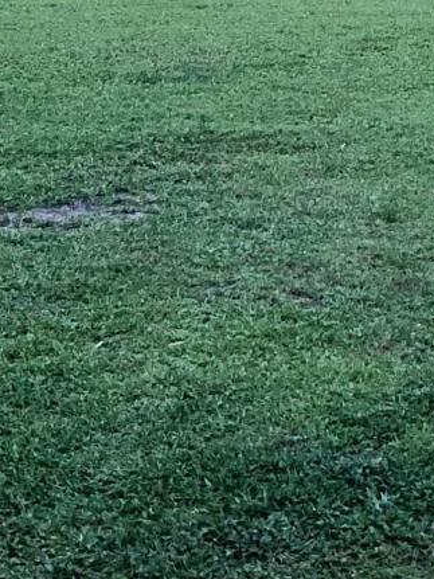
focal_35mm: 130
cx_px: 331
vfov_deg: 14.7
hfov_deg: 11.4
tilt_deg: -2.3
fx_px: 2174
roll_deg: -0.1
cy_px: -107
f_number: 1.8
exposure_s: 1/15
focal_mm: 3.99
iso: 40
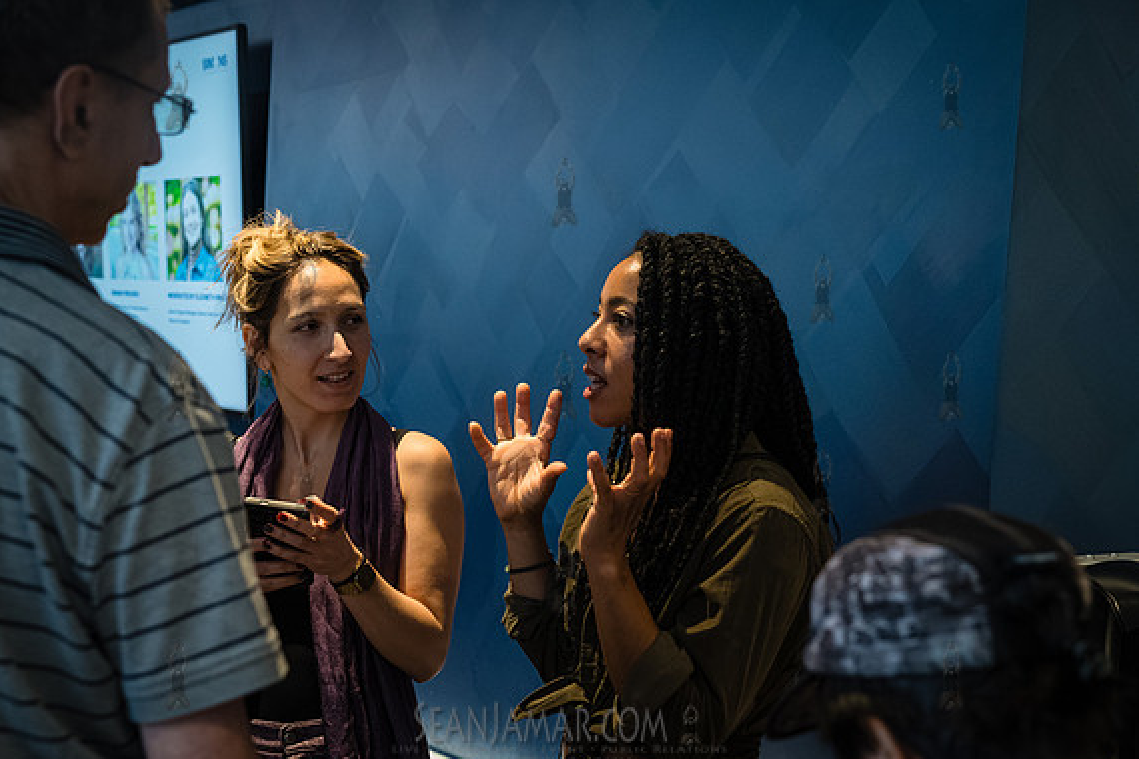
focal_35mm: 52
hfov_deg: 38.2
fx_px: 1645
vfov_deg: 26.0
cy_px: 385
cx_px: 562
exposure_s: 1/160
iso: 6400
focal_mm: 51
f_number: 4.5
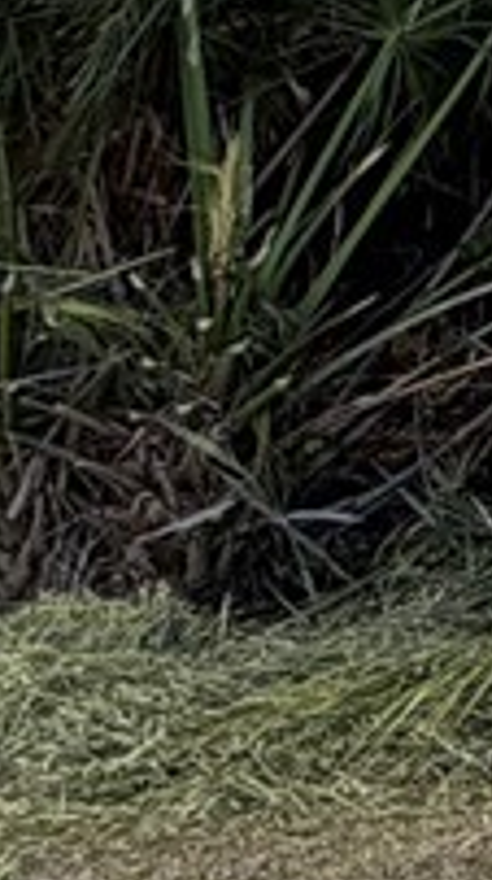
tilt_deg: +7.1
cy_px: -632
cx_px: 2430
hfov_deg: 6.3
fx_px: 2818
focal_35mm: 121
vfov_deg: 15.6
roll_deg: -1.1
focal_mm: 2.22
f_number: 2.2
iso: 25
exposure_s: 1/770
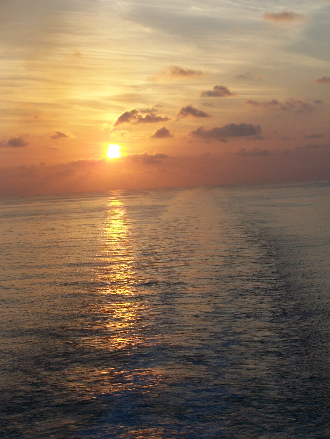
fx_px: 1041
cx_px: 165
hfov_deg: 18.0
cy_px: 220
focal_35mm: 82
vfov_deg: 23.8
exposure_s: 1/1000
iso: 80
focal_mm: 13.7
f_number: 4.5
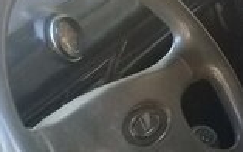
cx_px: 280
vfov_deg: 9.2
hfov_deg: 14.7
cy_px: 240
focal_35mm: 138
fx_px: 914
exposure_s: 1/33
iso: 125
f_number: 2.2
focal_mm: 3.3
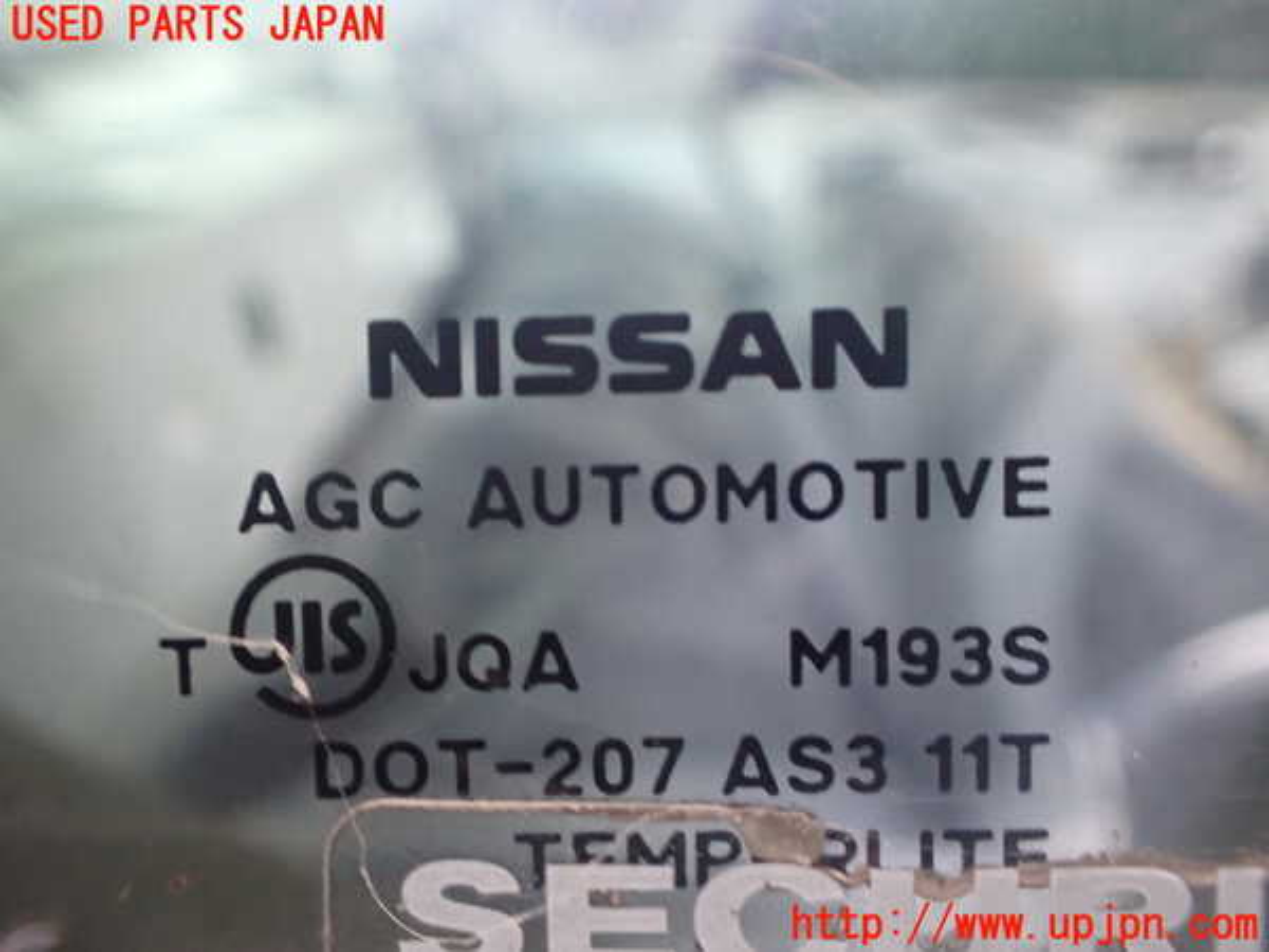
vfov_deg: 46.8
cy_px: 476
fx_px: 1100
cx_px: 634
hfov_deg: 60.0
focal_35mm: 30
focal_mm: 5.4
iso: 800
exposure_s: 1/50
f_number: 2.3
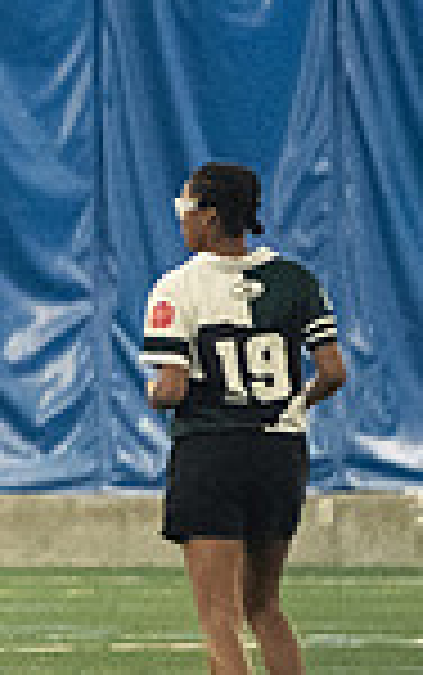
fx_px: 21779
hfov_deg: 1.1
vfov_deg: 1.8
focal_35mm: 1183
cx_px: -603
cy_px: 202
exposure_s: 1/500
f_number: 2.8
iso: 9000
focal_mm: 200
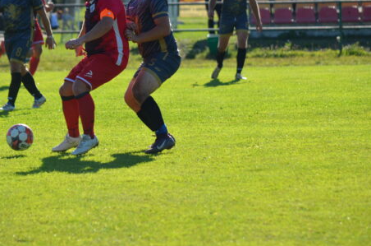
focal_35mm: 389
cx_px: 167
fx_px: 3996
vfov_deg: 3.5
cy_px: 102
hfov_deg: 5.3
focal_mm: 195
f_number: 5.3
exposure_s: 1/1250
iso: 400
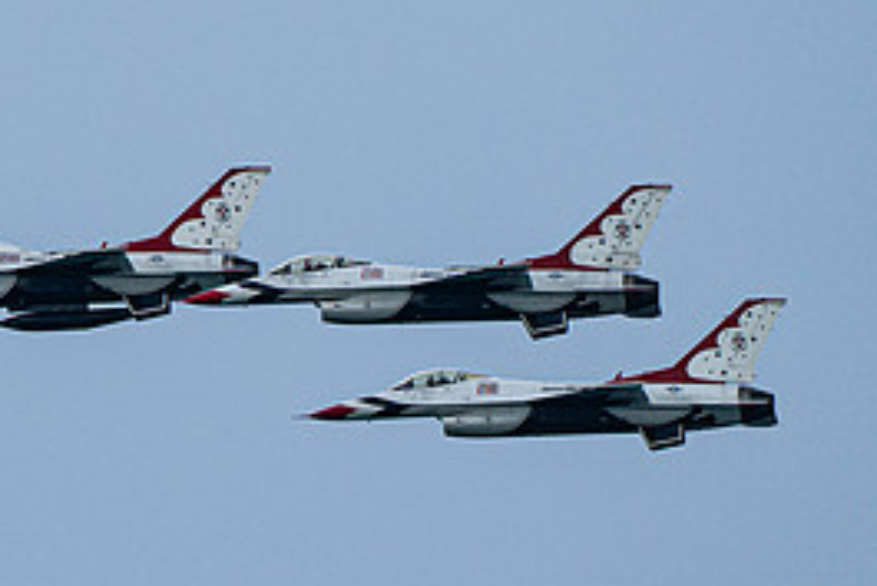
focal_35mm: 1274
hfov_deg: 1.6
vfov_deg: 1.1
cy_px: 235
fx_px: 31052
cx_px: -125
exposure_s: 1/1600
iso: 800
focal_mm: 400
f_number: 10
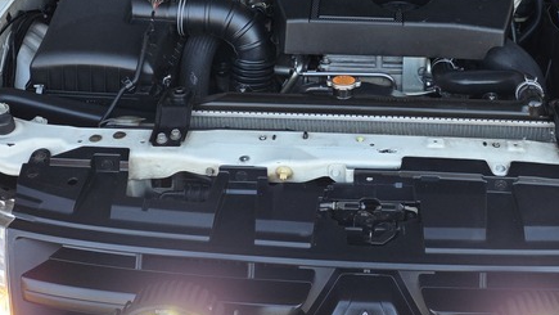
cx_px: 368
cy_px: 23
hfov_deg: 35.1
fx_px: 875
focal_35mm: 59
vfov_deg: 20.0
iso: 64
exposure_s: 1/180
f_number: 1.7
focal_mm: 6.25
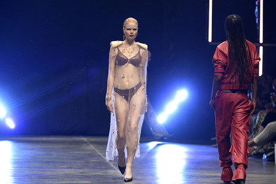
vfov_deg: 8.3
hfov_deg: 12.5
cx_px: 138
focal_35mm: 165
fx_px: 1264
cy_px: 92
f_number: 5.6
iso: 8000
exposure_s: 1/500
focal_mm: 165
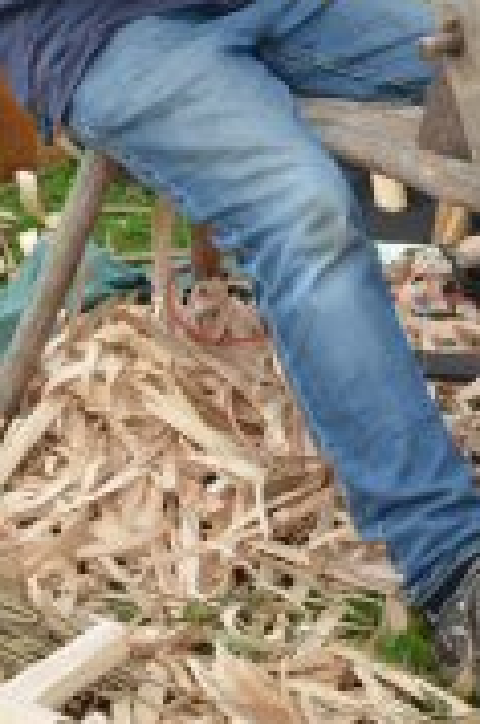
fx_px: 2610
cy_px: -100
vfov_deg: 15.3
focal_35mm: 130
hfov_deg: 10.5
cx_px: 281
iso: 1600
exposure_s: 1/800
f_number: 8
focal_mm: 34
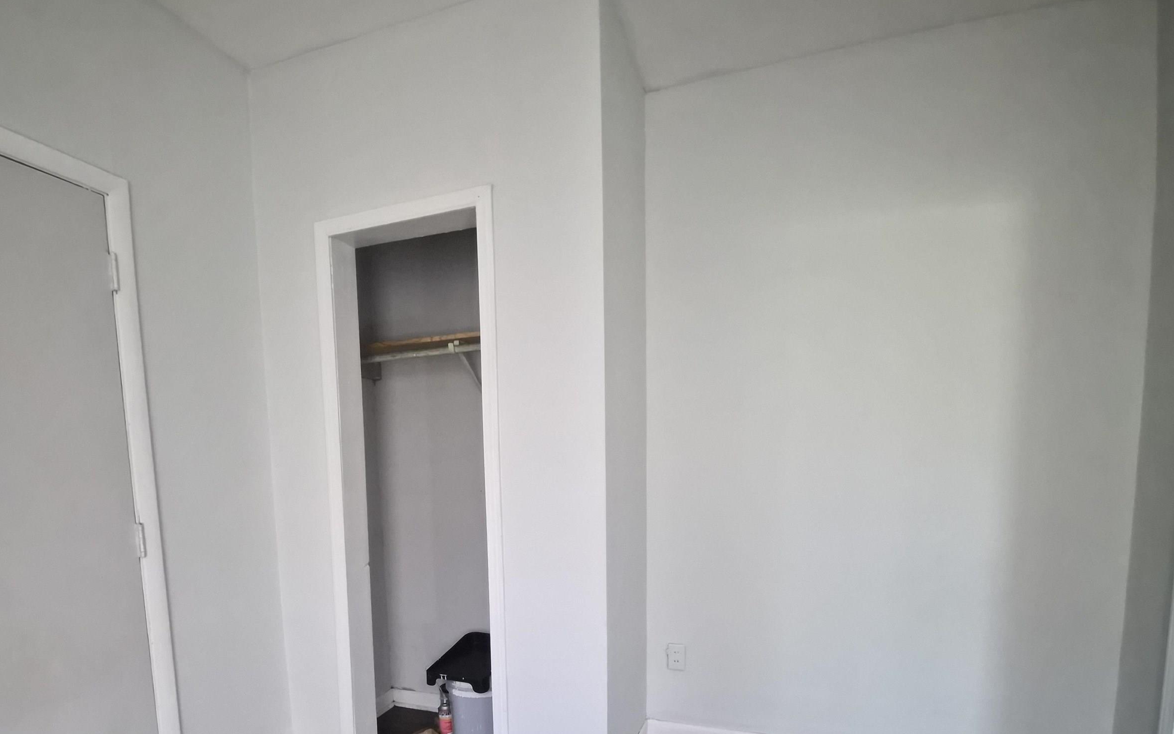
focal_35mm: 18
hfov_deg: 90.7
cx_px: 519
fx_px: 576
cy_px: 539
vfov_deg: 61.8
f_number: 2.2
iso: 640
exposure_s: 1/60
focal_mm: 1.7
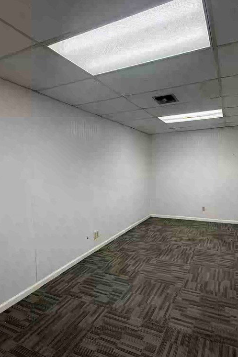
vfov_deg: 84.0
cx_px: 152
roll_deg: +0.6
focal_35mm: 20
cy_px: 176
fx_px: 198
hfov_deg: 60.9
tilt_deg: -1.5
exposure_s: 1/120
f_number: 2.2
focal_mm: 2.22
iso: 200
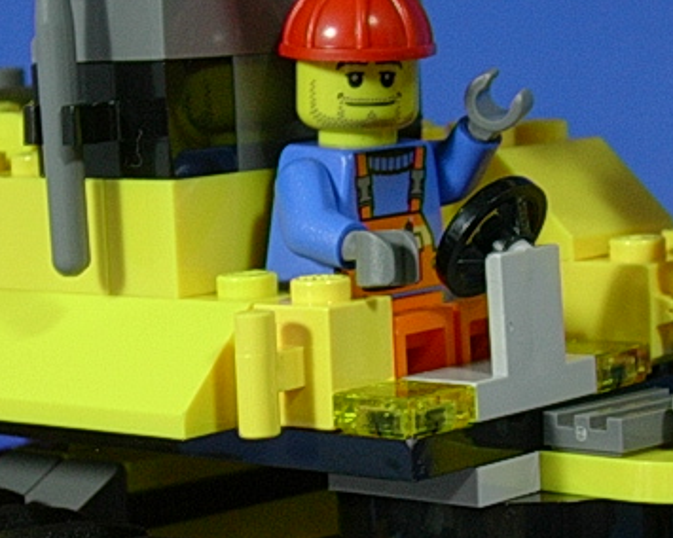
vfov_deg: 11.7
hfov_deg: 14.6
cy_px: 258
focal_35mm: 132
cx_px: 411
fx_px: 2629
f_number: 3.8
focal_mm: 11.3
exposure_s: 1/10.6
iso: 70
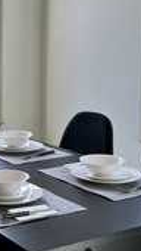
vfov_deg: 27.4
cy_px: 92
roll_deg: +0.4
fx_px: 510
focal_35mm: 77
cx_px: -23
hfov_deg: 15.2
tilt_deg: -7.1
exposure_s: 1/194
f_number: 1.78
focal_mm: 6.86
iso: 80
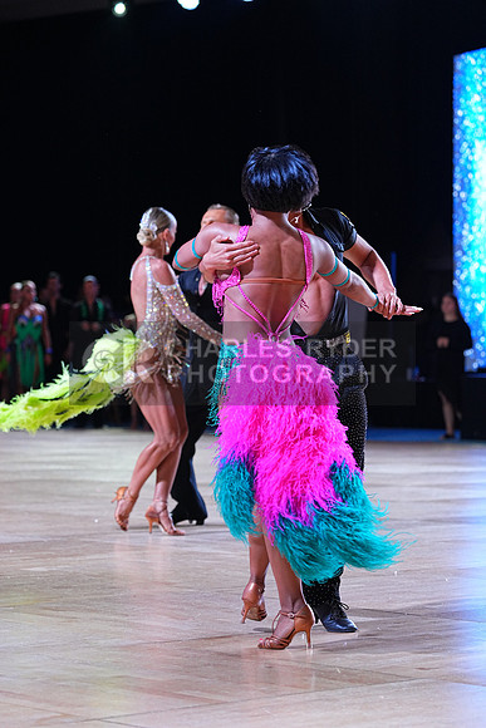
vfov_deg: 17.5
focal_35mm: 117
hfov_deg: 11.7
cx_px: 243
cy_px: 364
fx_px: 2368
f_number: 4
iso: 1600
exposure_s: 1/400
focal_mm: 117
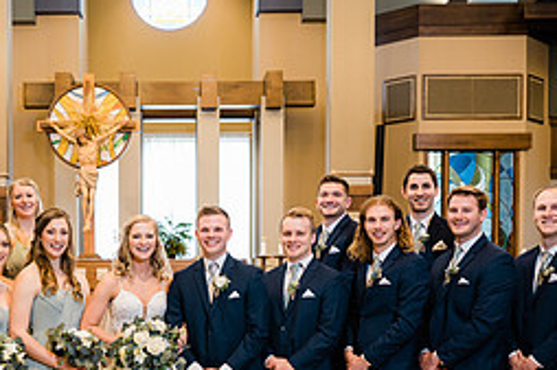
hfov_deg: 34.5
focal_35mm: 57
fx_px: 881
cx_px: 160
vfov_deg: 23.3
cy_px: 304
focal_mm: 25
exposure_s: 1/200
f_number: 3.2
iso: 1000
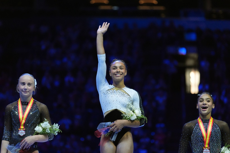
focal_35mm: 149
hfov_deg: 13.8
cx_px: 115
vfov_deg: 9.2
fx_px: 952
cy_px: 76
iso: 5000
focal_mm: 149
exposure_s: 1/2500
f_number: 2.8
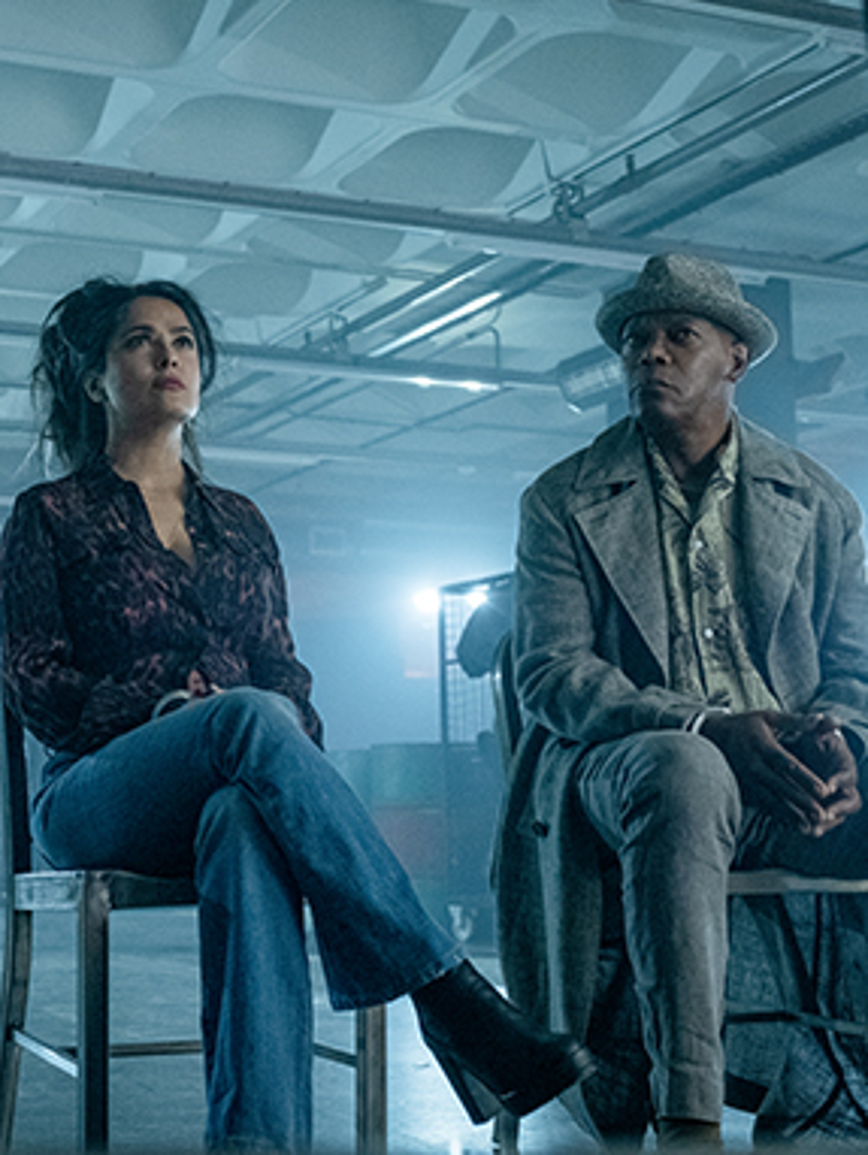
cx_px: 151
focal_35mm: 54
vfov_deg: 35.5
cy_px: 573
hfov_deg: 26.5
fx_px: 1803
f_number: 3.2
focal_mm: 24.9
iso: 3200
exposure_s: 1/125
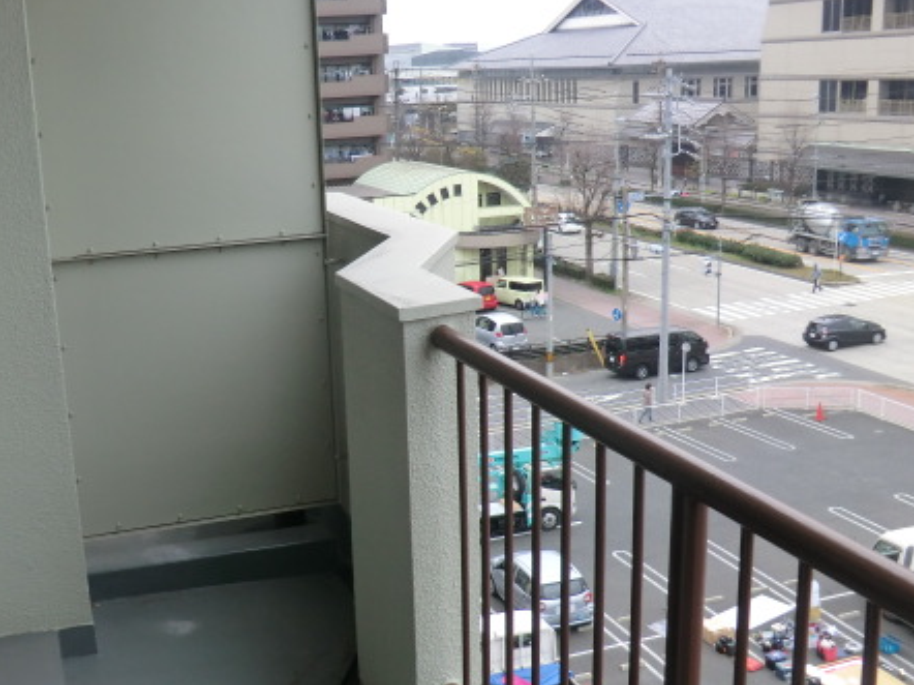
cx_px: 341
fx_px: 1108
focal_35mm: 42
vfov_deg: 34.3
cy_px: 356
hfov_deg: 44.4
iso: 80
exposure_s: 1/100
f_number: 3.5
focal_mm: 5.2
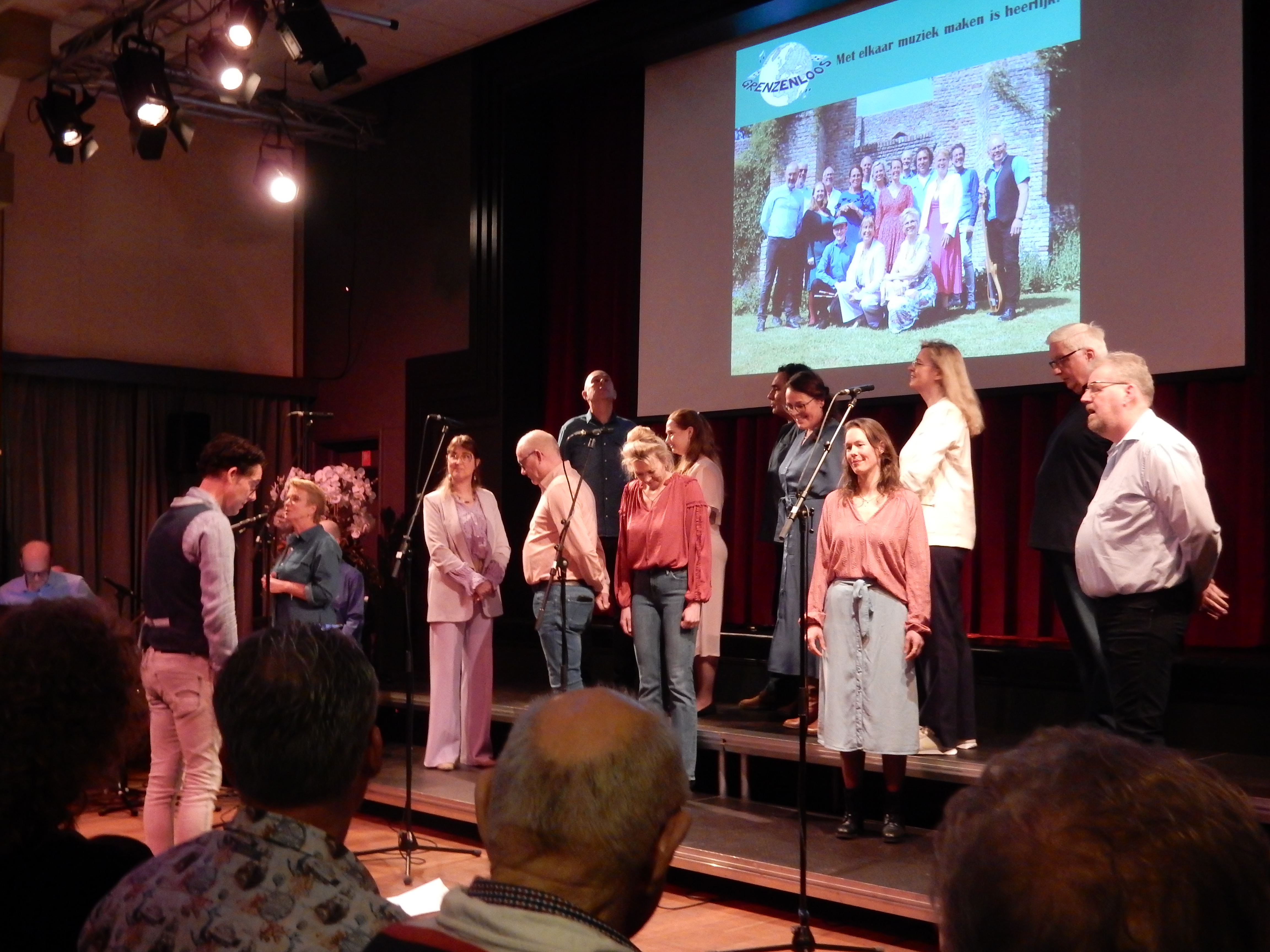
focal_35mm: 43
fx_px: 1578
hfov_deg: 43.9
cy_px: 476
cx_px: 635
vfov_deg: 33.6
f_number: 4.2
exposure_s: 1/8
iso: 800
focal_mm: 7.6
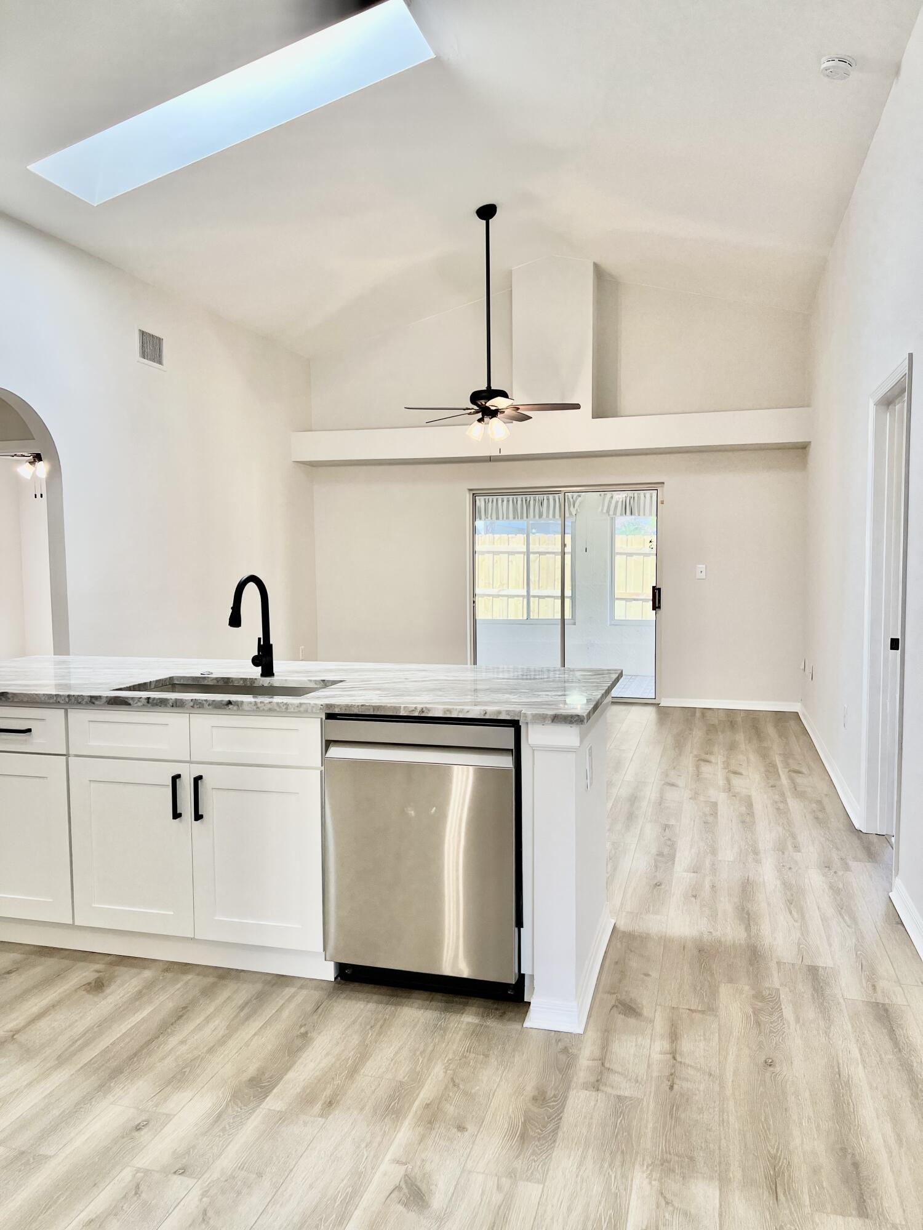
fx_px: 924
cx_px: 462
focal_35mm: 26
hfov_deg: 53.1
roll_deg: +1.6
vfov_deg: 67.3
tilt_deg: -1.5
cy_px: 615
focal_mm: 5.7
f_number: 1.5
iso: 80
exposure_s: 1/120
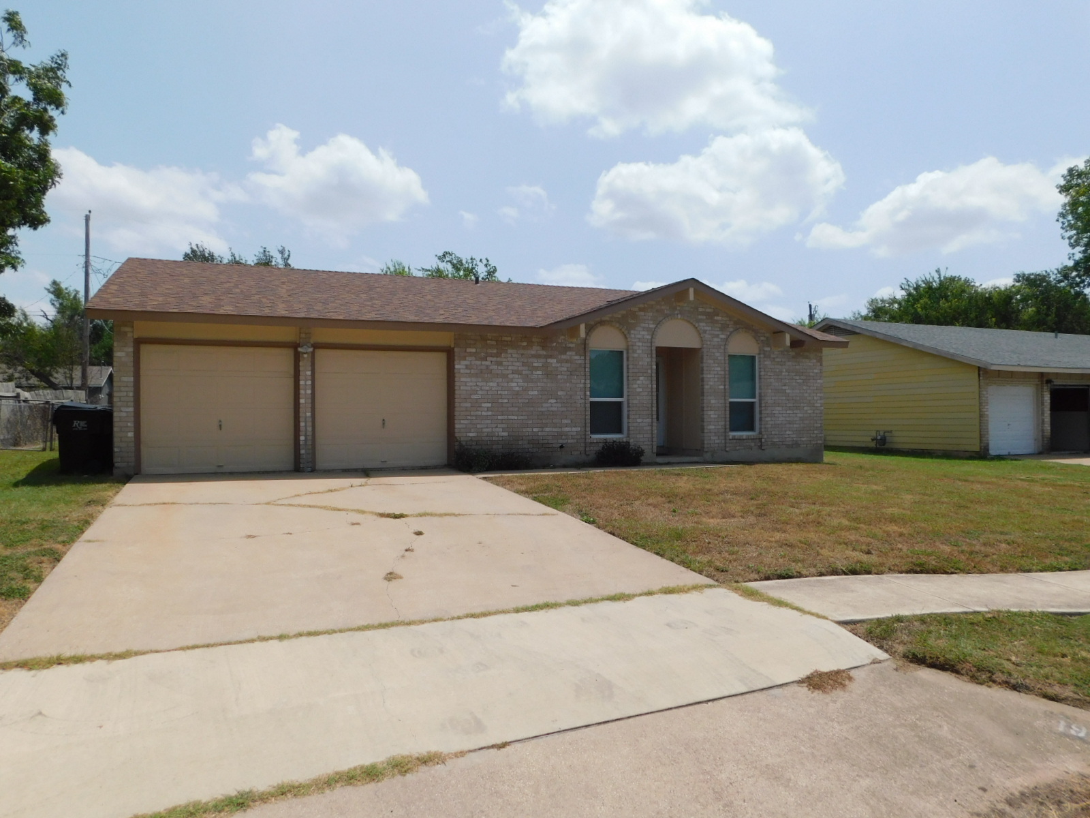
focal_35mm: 24
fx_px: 756
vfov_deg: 56.8
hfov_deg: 71.6
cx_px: 545
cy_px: 409
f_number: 6
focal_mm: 4.1
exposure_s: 1/800
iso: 125
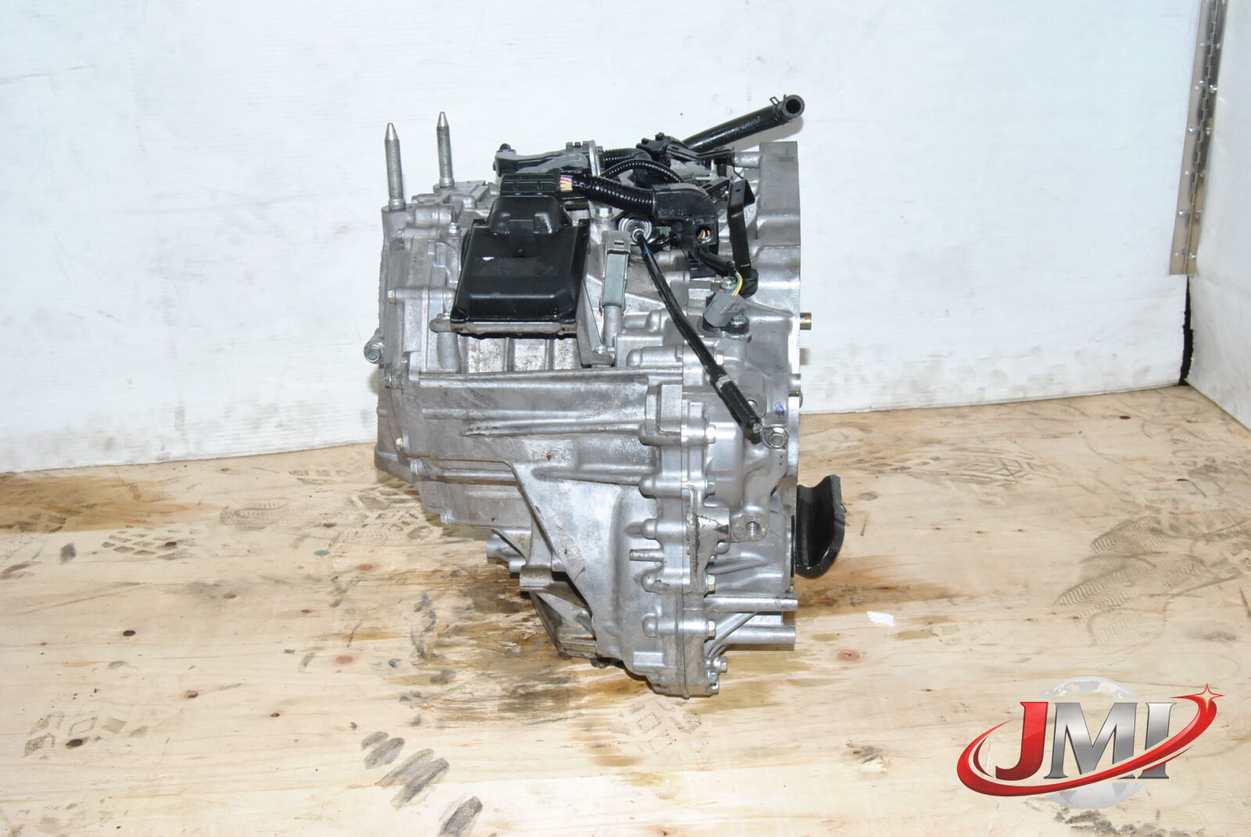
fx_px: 1566
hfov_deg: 43.6
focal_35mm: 45
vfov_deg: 29.9
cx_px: 626
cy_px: 418
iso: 800
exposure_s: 1/200
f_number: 13
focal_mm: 30
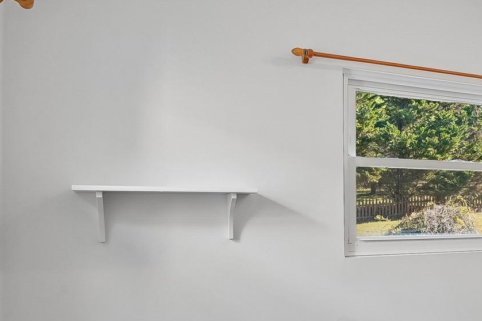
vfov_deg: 30.1
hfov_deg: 34.8
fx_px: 589
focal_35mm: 44
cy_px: 226
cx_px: 587
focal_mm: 18
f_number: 8
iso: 100
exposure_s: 1/4
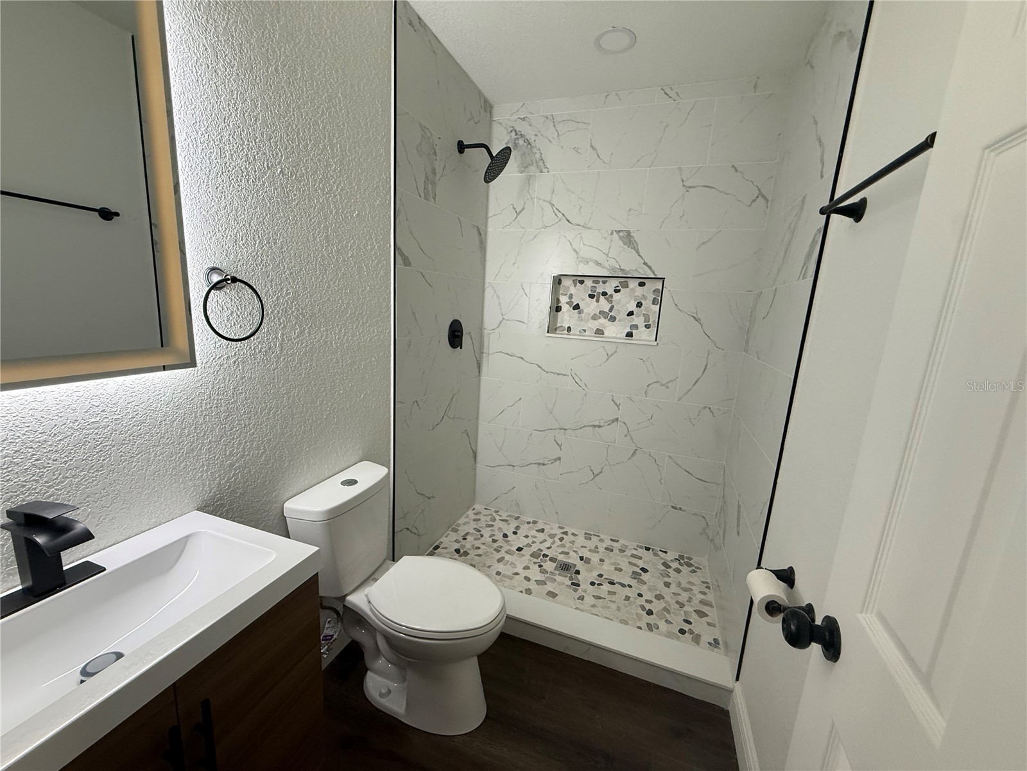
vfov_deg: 85.7
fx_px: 415
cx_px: 514
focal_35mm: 14
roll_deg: -3.3
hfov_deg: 102.1
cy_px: 386
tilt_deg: -11.8
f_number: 2.2
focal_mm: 2.22
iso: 320
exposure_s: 1/99
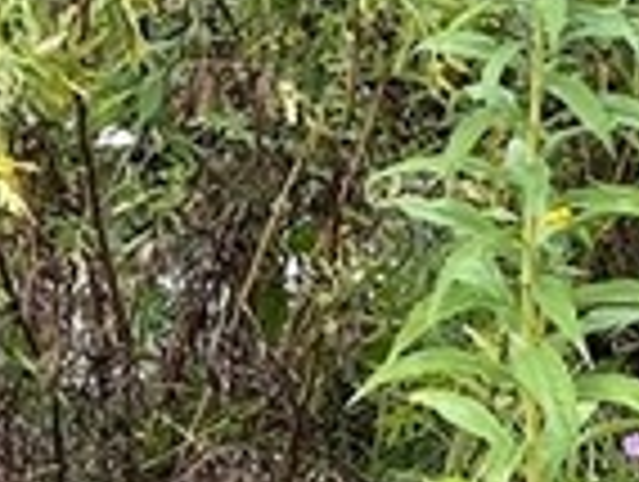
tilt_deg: -10.8
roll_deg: -0.7
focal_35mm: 187
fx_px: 3458
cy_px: -288
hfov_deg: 10.5
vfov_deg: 7.8
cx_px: 58
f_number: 1.5
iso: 50
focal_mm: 5.7
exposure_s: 1/486
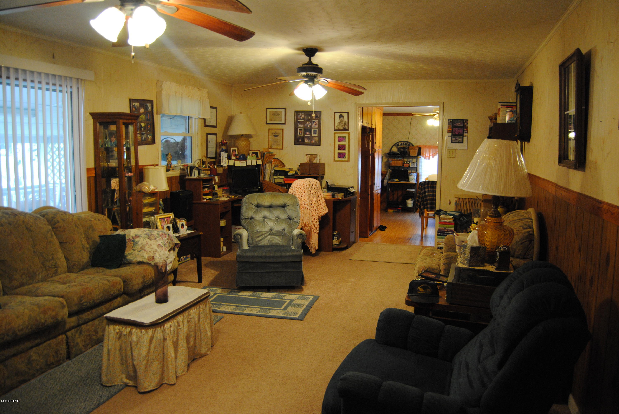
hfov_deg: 67.3
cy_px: 207
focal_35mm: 27
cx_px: 310
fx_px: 465
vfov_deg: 48.0
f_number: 3.5
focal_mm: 18
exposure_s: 1/30
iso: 720
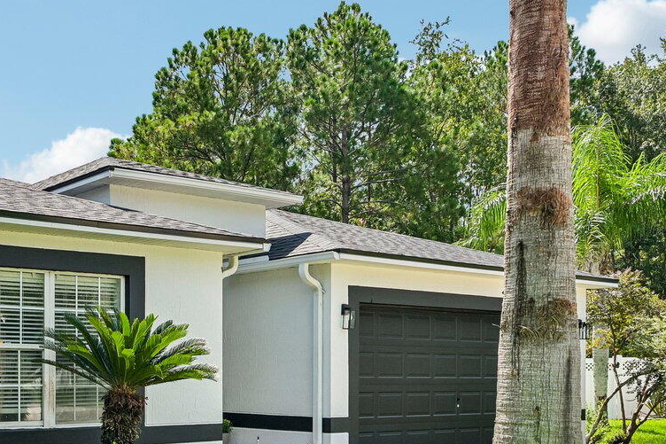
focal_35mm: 49
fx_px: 906
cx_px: 66
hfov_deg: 37.7
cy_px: 374
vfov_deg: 26.8
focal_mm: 18
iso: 100
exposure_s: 1/180
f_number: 8
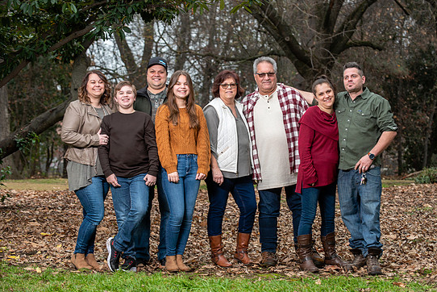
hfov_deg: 22.1
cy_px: 148
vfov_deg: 14.9
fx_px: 1117
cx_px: 229
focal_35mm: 92
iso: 200
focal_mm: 86
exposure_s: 1/125
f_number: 4
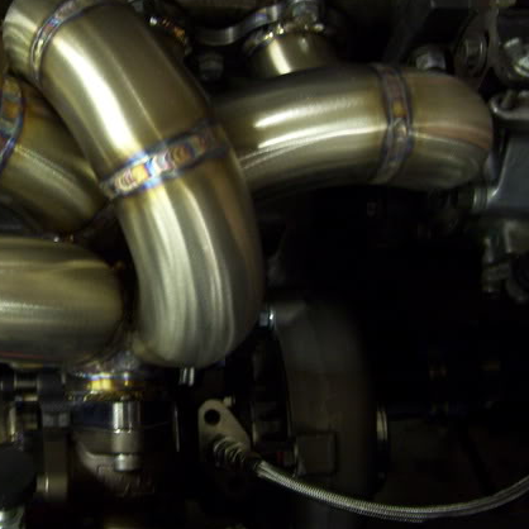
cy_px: 225
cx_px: 104
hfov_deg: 27.6
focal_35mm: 61
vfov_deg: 28.1
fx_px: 1055
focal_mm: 6
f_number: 2.7
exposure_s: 1/8
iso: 160
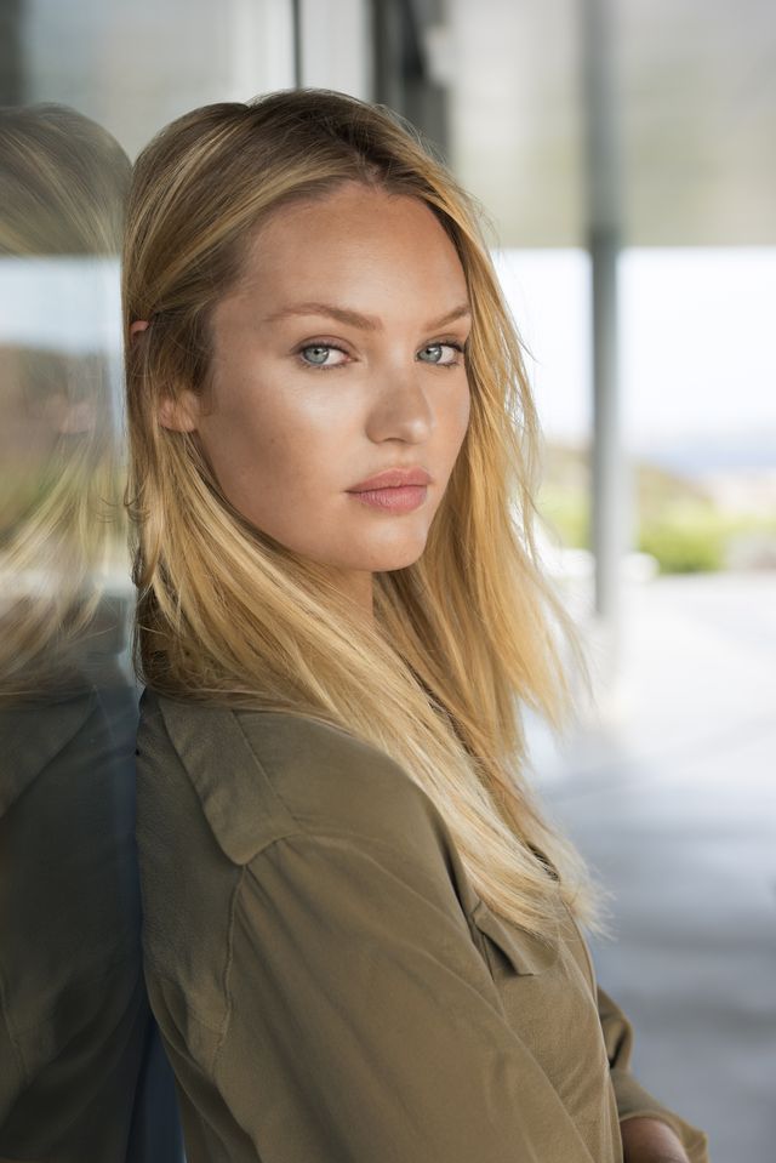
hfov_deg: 15.9
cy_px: 582
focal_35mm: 86
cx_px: 388
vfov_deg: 23.6
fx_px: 2778
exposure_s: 1/200
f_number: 5.6
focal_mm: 86
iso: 200
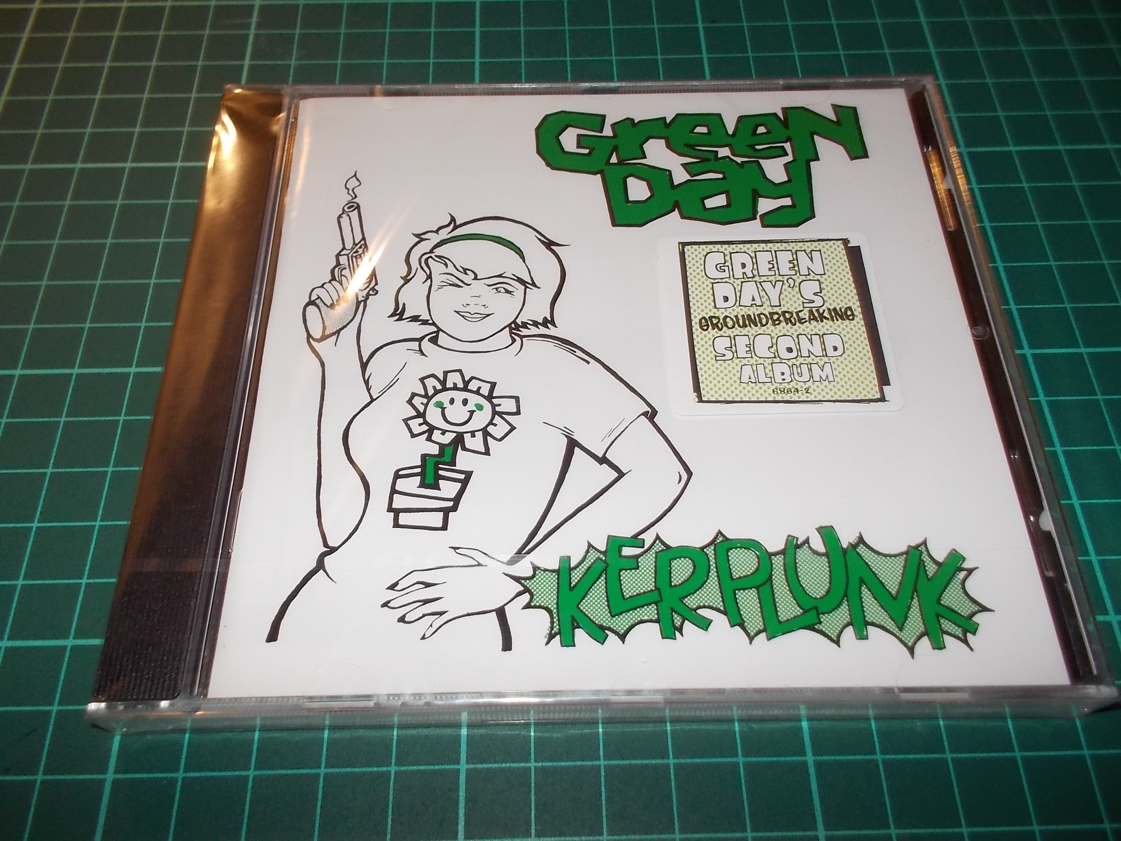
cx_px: 560
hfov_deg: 61.7
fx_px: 939
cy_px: 420
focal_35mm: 29
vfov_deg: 48.2
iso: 200
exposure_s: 1/30
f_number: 3.3
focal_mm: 4.1
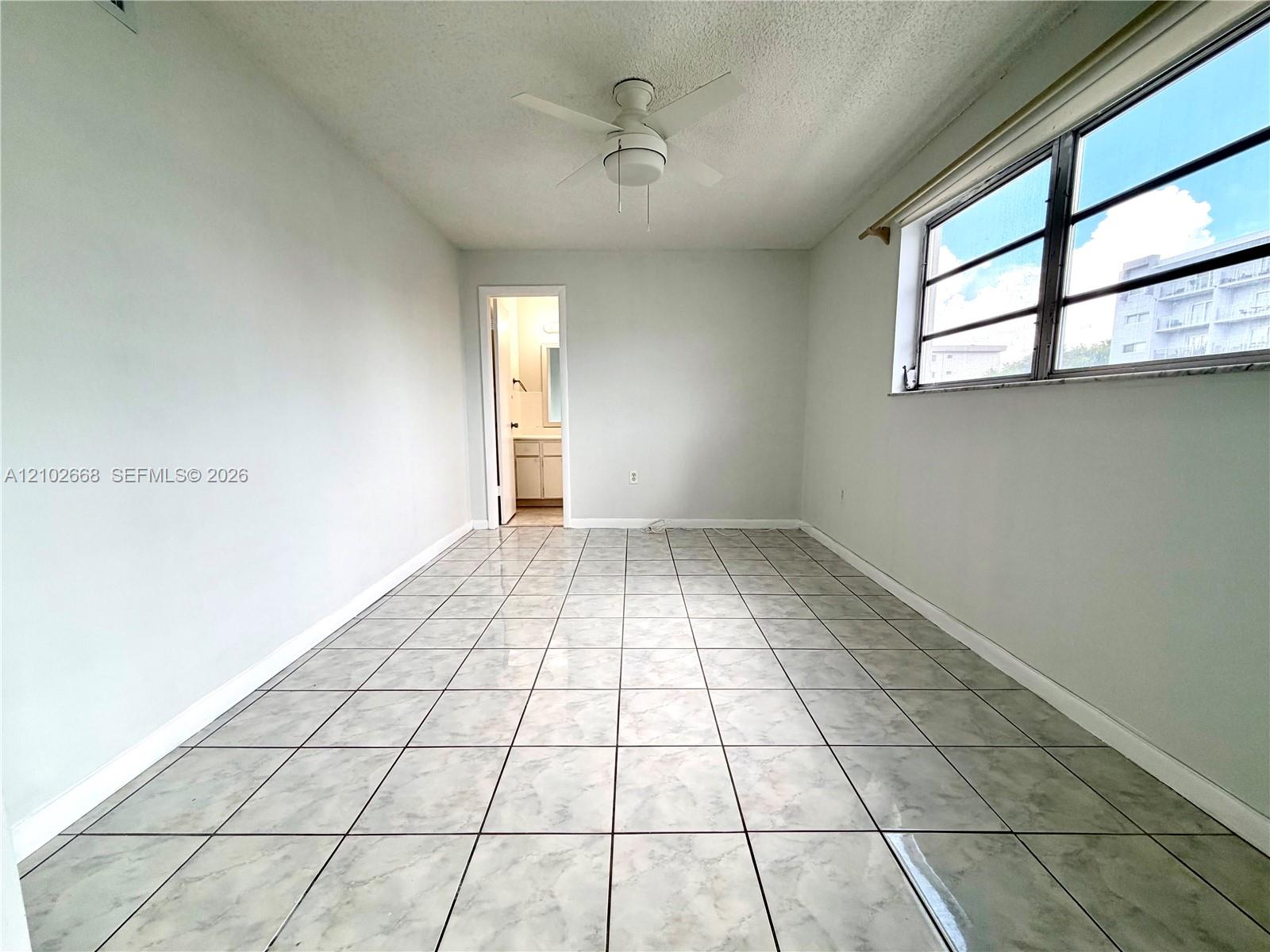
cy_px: 476
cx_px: 635
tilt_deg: -7.3
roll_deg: +0.3
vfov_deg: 85.7
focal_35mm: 14
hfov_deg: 102.1
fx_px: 514
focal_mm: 2.22
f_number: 2.2
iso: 64
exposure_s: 1/120
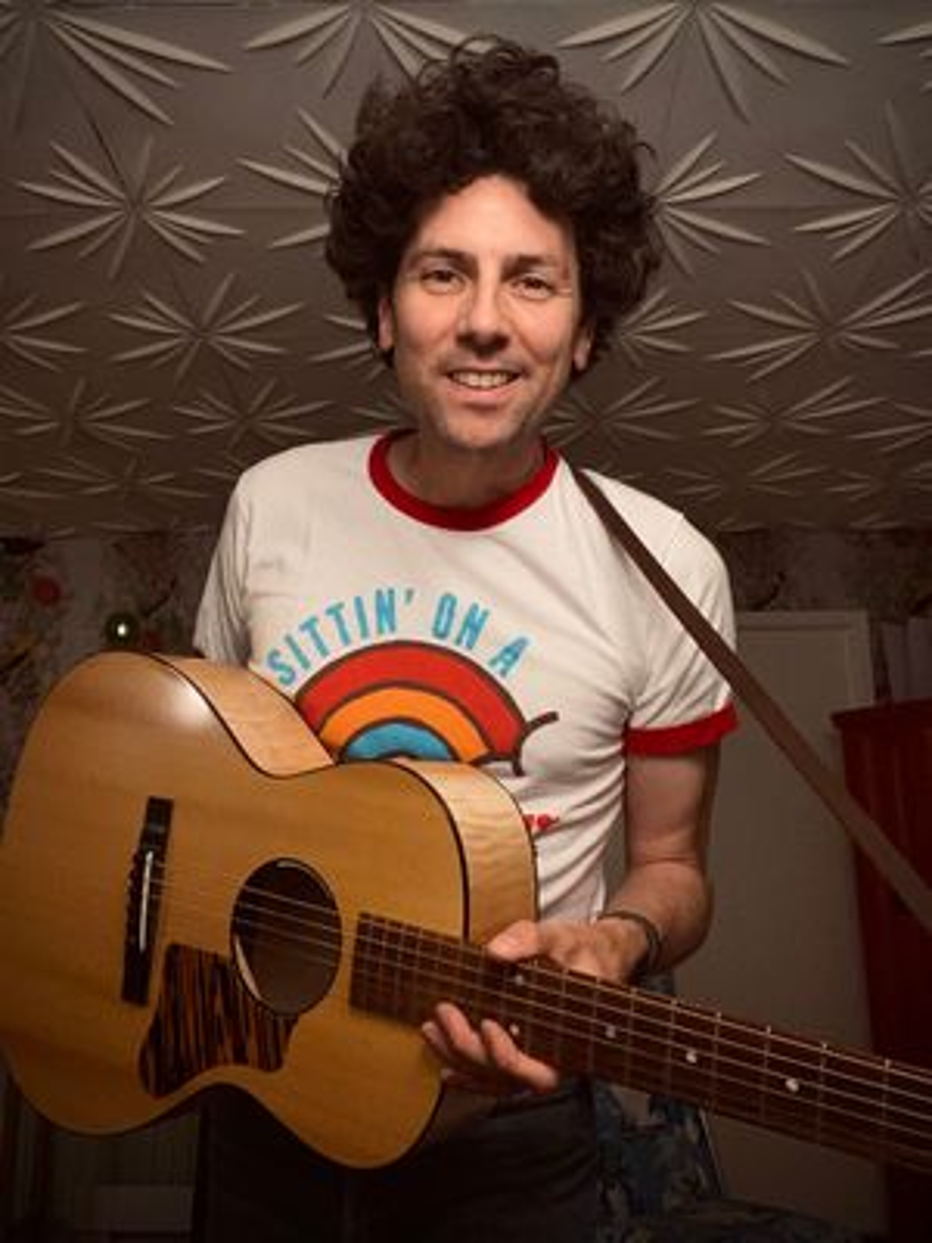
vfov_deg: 60.0
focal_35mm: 30
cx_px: 466
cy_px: 622
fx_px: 1077
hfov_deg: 46.8
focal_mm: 2.71
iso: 320
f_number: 2.2
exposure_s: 1/40
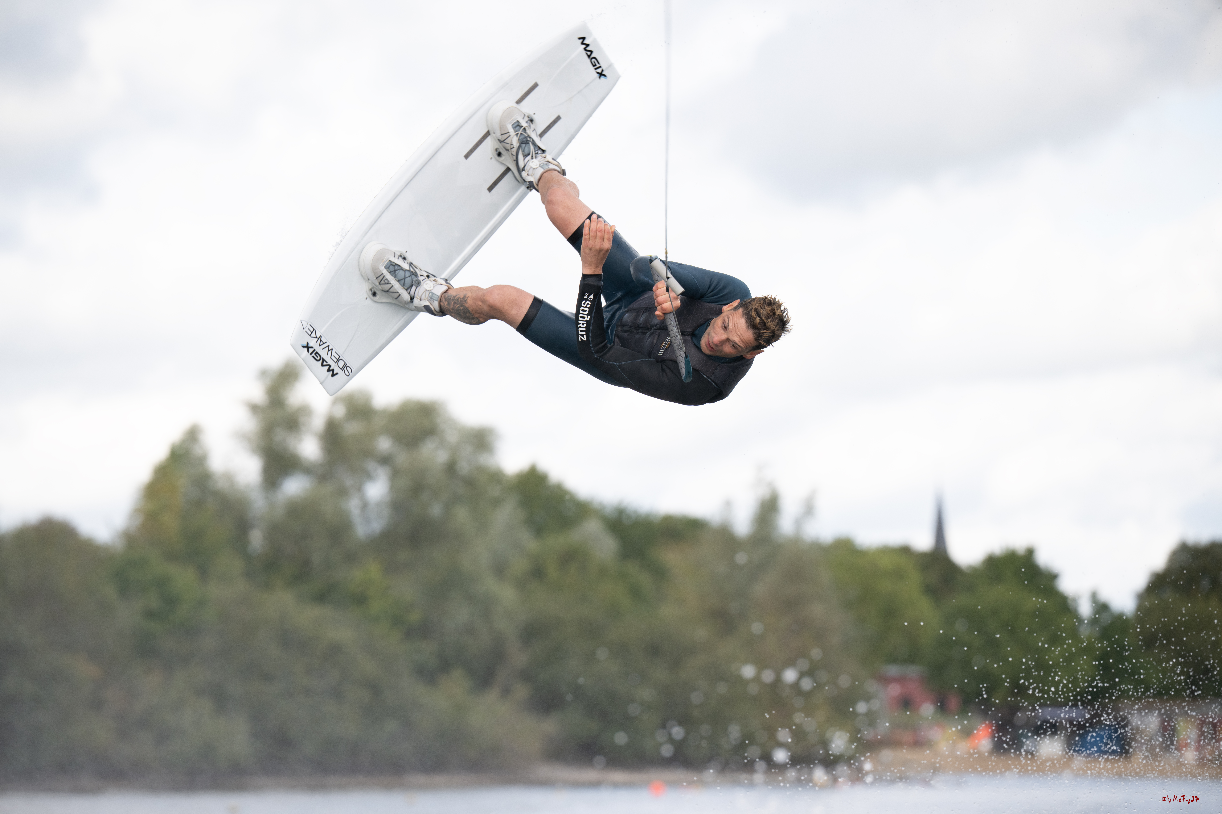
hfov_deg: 10.3
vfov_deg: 6.9
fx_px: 6788
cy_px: 407
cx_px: 611
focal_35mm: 200
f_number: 4.5
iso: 320
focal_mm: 200
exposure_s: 1/1250
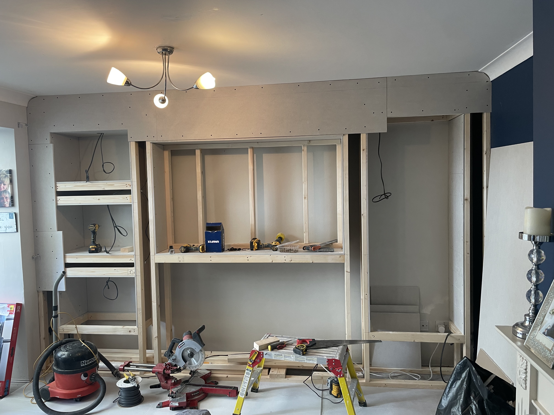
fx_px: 416
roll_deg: +1.5
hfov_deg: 67.3
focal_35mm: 26
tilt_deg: -2.9
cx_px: 277
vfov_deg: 53.1
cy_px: 208
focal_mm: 4.2
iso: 80
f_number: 1.6
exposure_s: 1/50
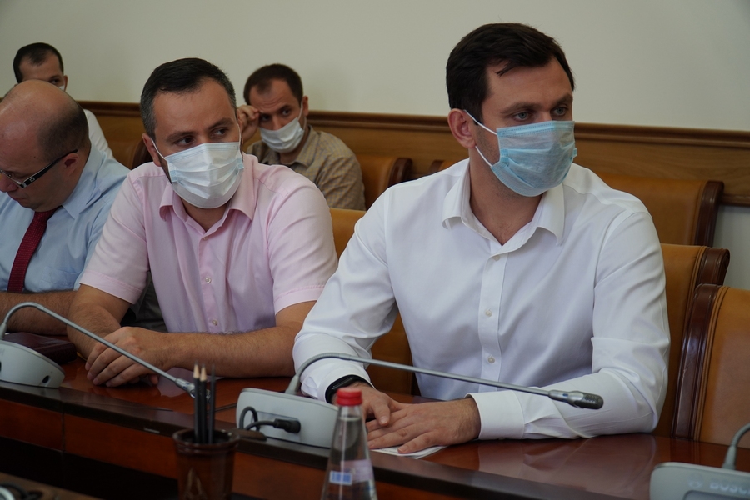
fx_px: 1344
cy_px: 250
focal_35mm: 64
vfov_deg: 21.1
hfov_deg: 31.2
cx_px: 375
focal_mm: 43
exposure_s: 1/160
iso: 400
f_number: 4
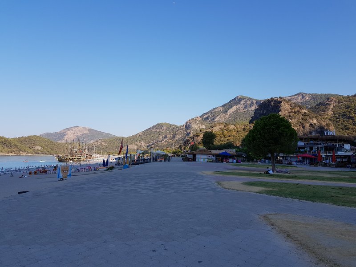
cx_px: 178
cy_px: 134
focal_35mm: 26
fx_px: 267
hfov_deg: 67.3
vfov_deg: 53.1
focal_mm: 4.2
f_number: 1.7
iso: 40
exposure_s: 1/1596
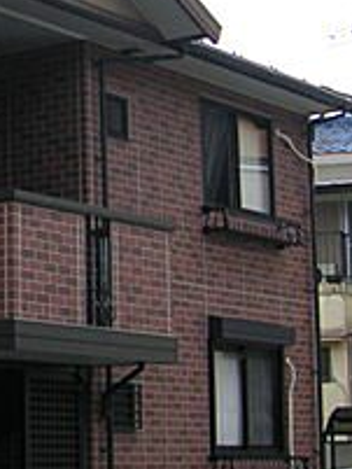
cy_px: 170
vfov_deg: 16.7
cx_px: -200
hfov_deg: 11.9
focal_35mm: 118
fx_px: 1598
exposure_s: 1/350
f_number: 2.8
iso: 50
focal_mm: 6.1
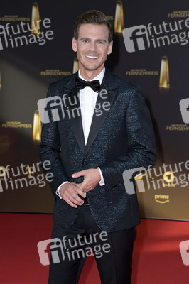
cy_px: 142
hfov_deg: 13.9
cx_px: 94
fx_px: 773
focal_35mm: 98
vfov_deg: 20.8
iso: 800
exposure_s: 1/250
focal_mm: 98
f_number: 6.3
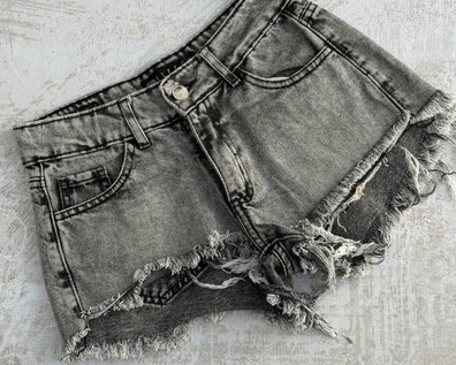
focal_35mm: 63
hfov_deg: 30.0
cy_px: 156
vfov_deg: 24.2
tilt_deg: -76.5
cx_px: 228
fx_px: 850
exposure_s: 1/121
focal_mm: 6.76
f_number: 1.78
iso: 50
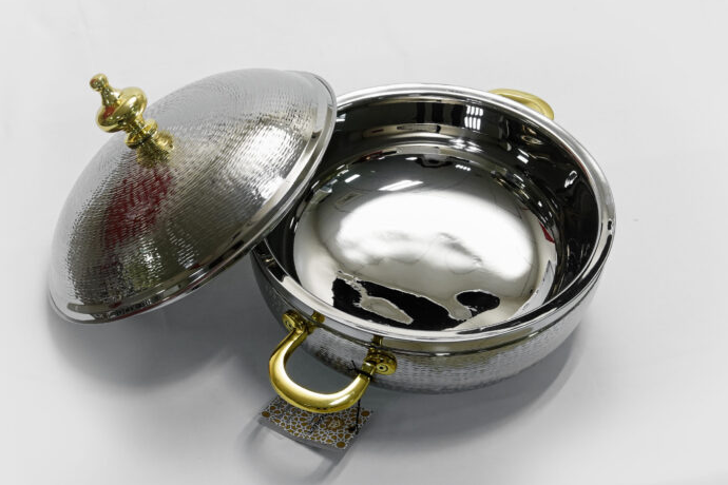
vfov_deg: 20.3
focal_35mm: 67
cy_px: 240
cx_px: 360
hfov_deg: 30.1
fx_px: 1355
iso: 3200
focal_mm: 66
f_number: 13
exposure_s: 1/100
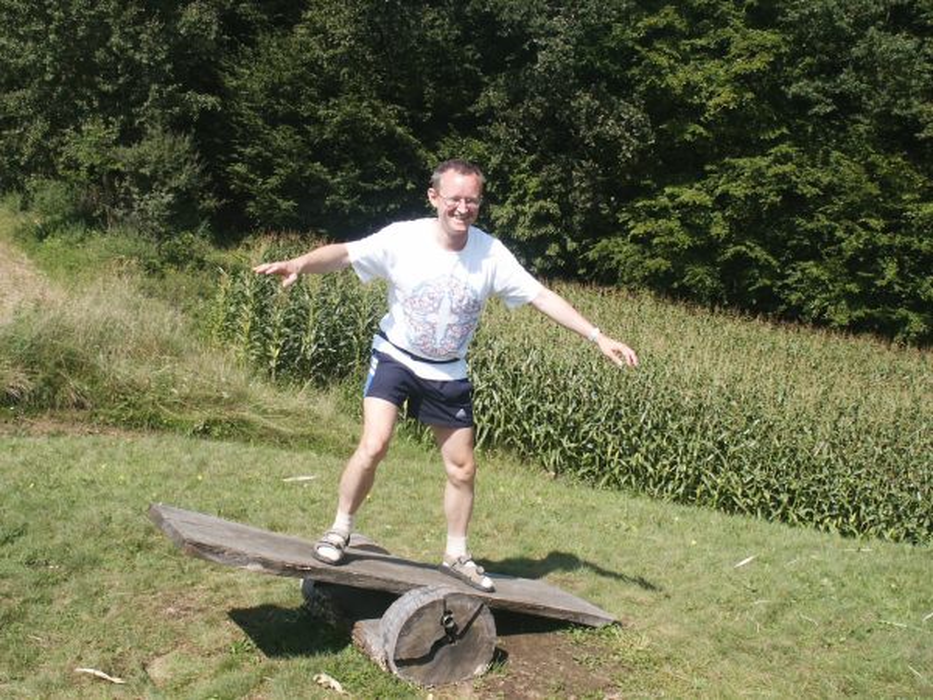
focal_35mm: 35
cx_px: 466
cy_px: 350
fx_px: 943
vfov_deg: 40.7
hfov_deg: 52.6
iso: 64
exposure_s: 1/180
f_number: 6.7
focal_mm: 7.18
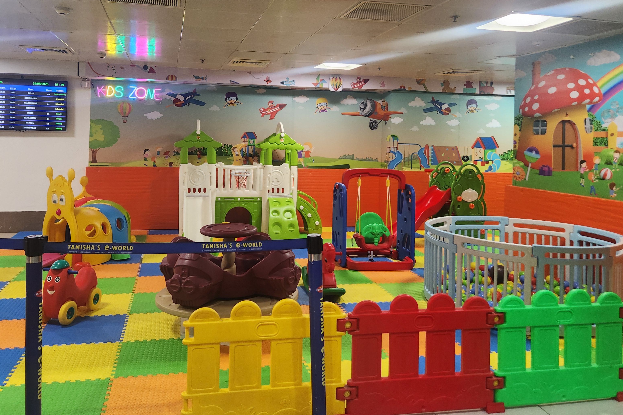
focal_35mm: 31
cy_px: 129
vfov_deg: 41.6
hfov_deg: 60.2
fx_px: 536
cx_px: 293
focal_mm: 5.4
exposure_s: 1/100
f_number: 1.8
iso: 200
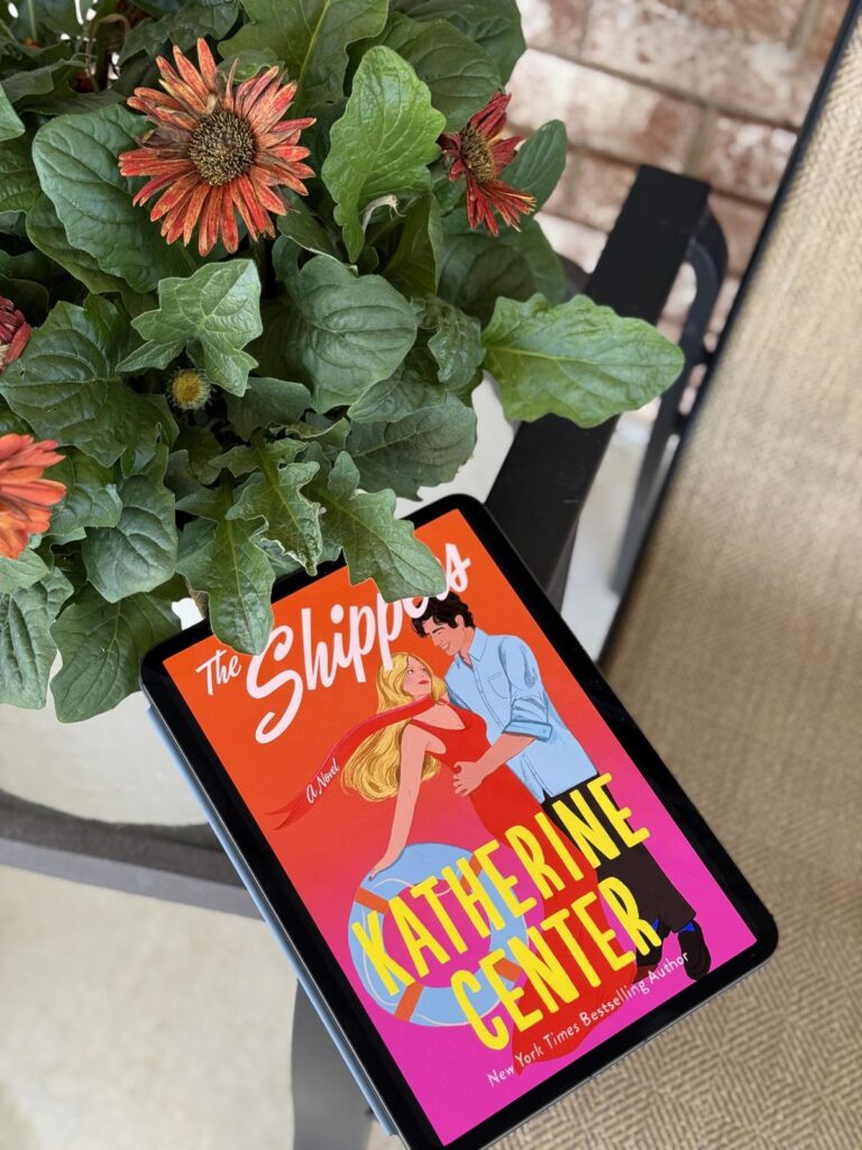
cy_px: 575
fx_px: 1594
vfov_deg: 39.7
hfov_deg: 30.3
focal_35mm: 48
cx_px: 431
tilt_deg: -60.0
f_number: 1.78
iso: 80
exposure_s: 1/247
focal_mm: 6.76
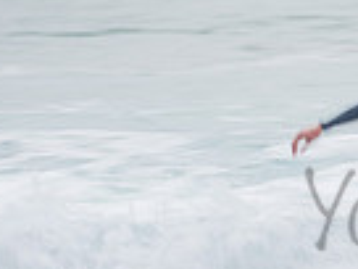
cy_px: 121
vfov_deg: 0.6
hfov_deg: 0.9
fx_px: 23952
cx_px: 480
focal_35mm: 2316
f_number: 8
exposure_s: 1/30
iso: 64
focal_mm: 500
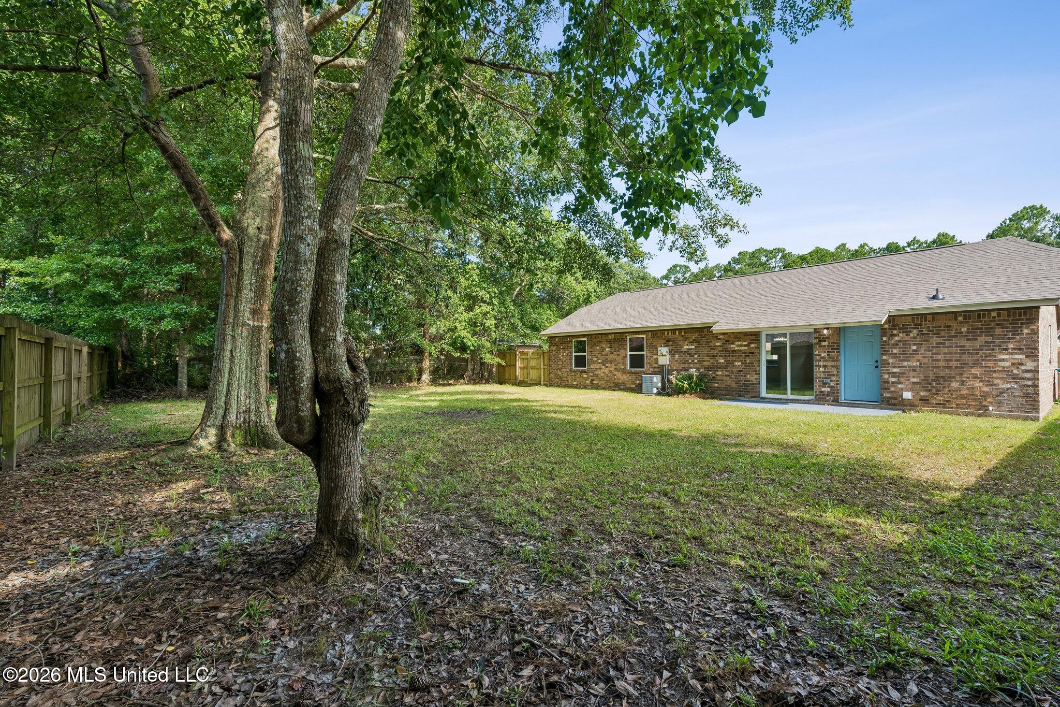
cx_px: 530
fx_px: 471
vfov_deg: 73.7
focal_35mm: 16
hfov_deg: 96.7
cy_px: 354
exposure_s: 1/80
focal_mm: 16
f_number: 11
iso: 400
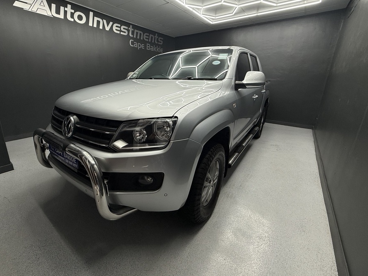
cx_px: 161
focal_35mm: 16
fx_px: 170
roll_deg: -1.0
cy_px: 128
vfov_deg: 78.0
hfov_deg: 94.0
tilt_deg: -15.6
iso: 50
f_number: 2.2
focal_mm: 2.22
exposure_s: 1/100
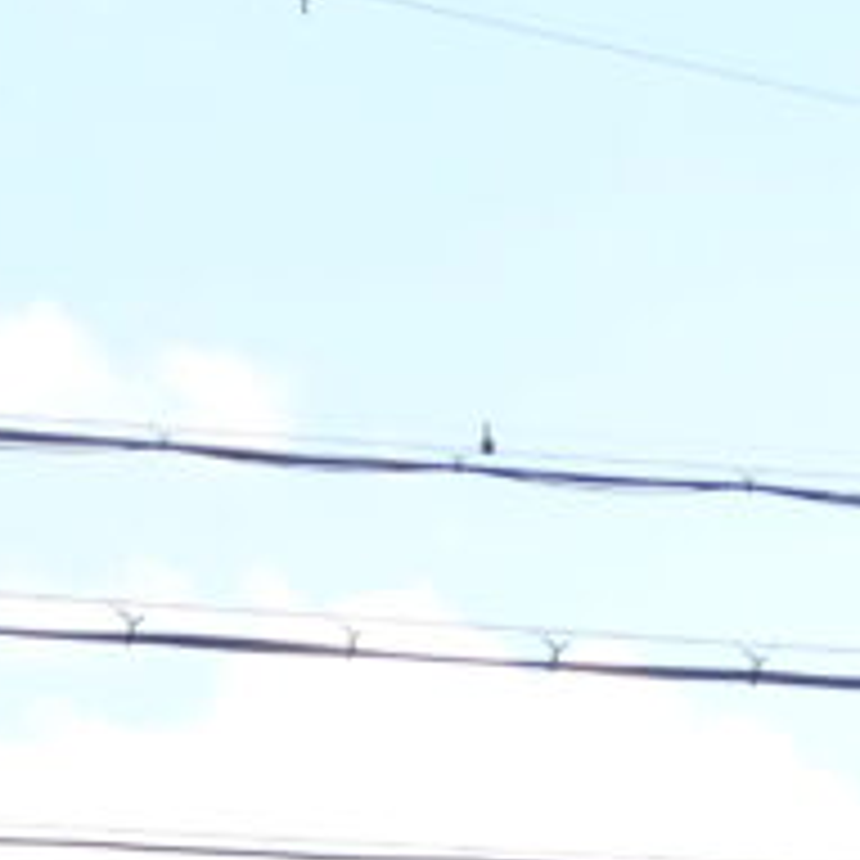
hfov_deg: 6.6
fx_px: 7308
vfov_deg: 6.6
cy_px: 1382
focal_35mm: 260
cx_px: 1297
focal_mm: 22
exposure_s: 1/400
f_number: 4.8
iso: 200
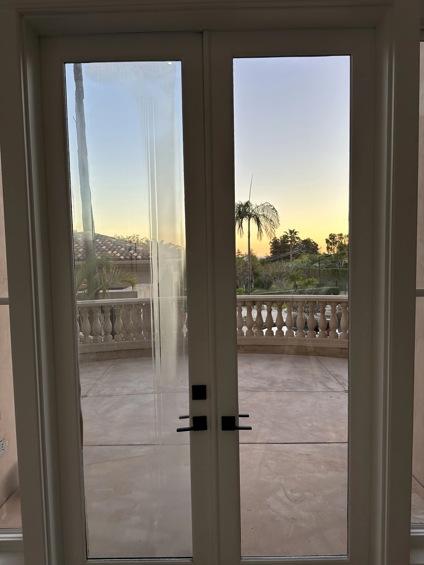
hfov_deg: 56.8
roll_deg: +1.0
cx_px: 212
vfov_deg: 71.6
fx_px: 392
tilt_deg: -5.1
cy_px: 282
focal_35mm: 24
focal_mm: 6.86
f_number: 1.78
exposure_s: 1/204
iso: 64
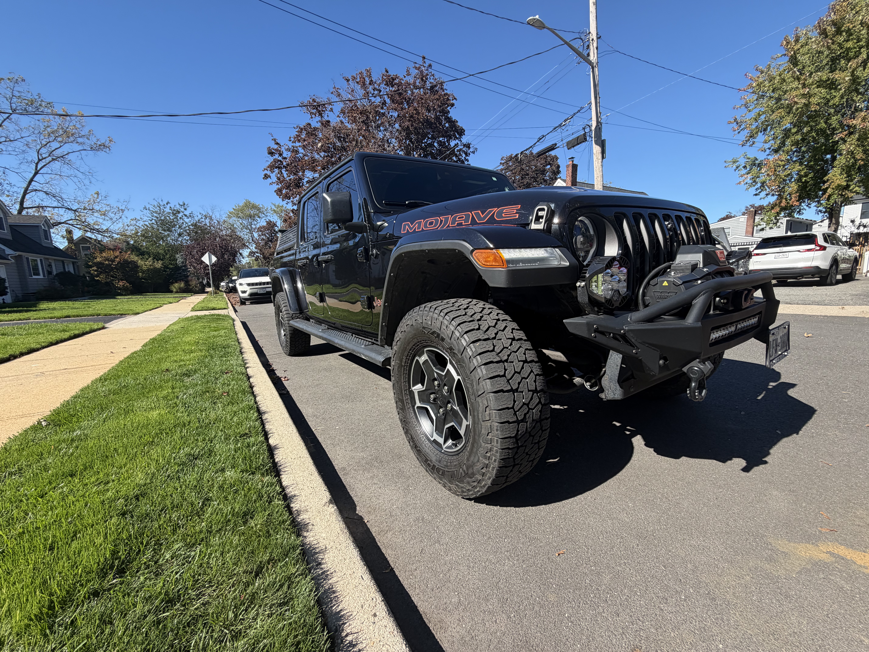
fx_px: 351
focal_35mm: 14
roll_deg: +2.1
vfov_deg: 85.7
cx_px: 434
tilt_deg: -7.8
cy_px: 326
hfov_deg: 102.1
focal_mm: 2.22
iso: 40
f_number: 2.2
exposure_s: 1/651
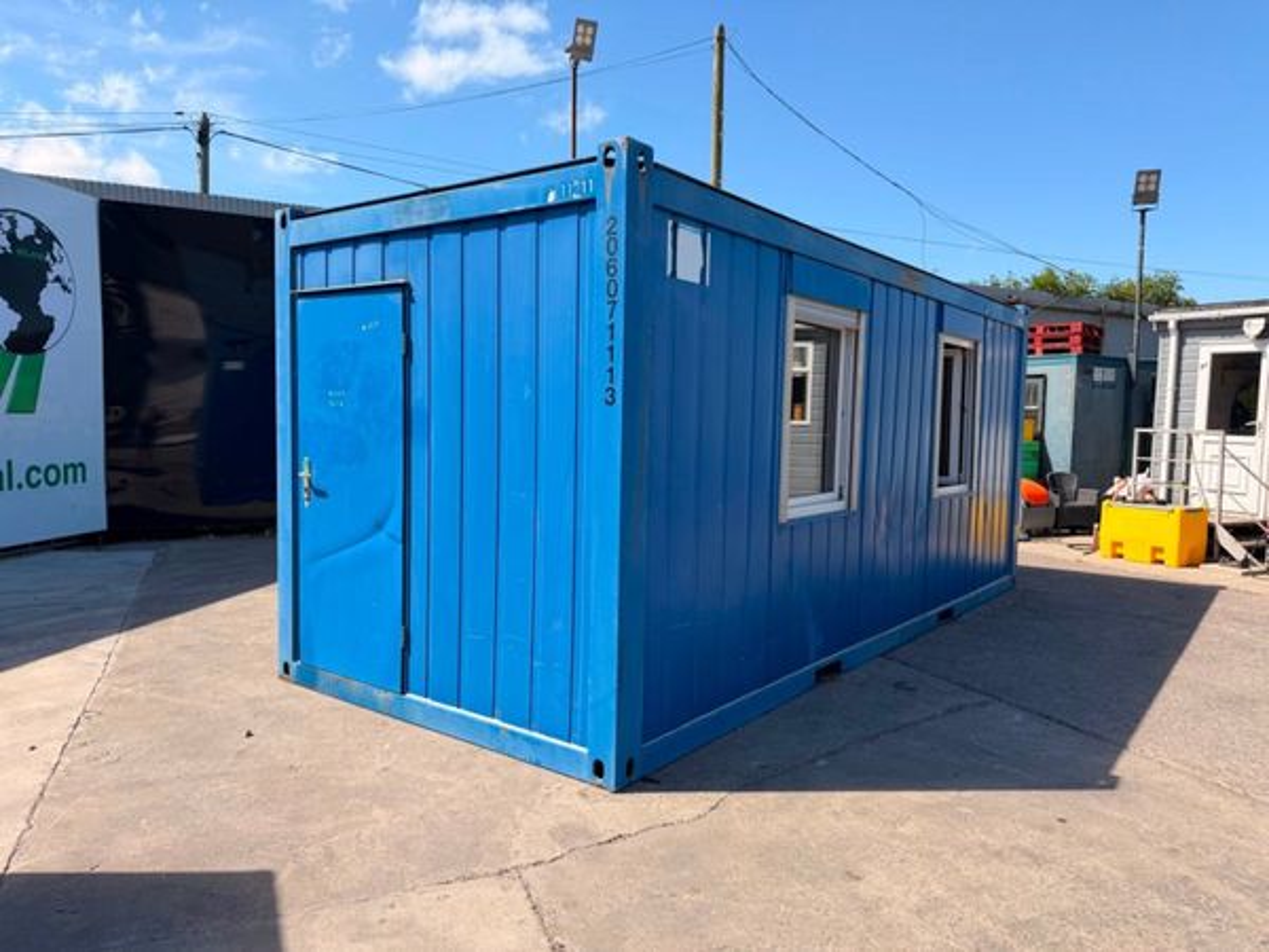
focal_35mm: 24
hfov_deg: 71.6
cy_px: 476
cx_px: 634
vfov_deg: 56.8
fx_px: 880
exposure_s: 1/3279
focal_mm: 6.76
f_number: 1.78
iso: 80
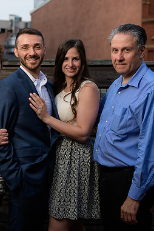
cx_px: 30
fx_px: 417
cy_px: 106
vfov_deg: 30.9
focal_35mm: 65
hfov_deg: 20.7
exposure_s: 1/250
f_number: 3.2
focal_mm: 40
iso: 400
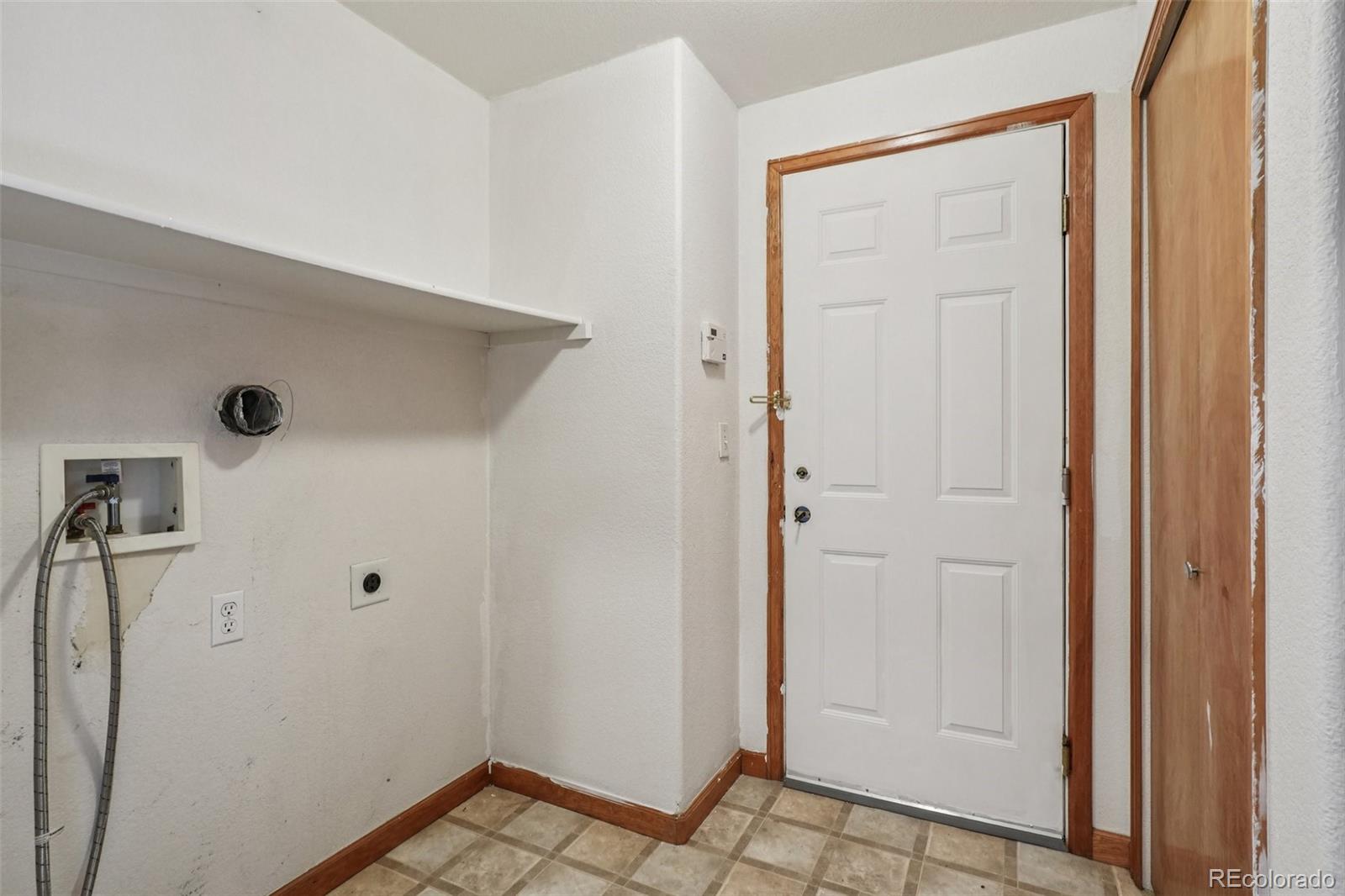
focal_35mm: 16
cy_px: 448
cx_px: 672
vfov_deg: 72.0
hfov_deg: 95.0
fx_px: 616
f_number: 8
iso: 800
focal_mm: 11
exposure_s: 1/30
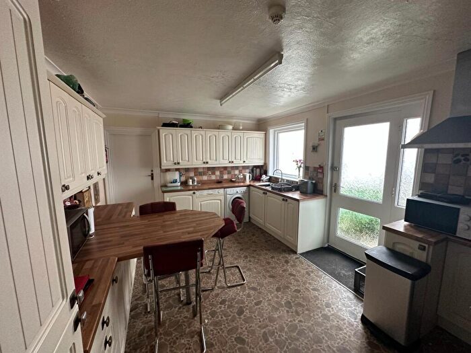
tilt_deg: -7.6
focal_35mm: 14
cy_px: 176
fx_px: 190
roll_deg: +0.4
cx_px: 236
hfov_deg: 102.1
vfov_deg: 85.7
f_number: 2.2
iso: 250
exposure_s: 1/99
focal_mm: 2.22
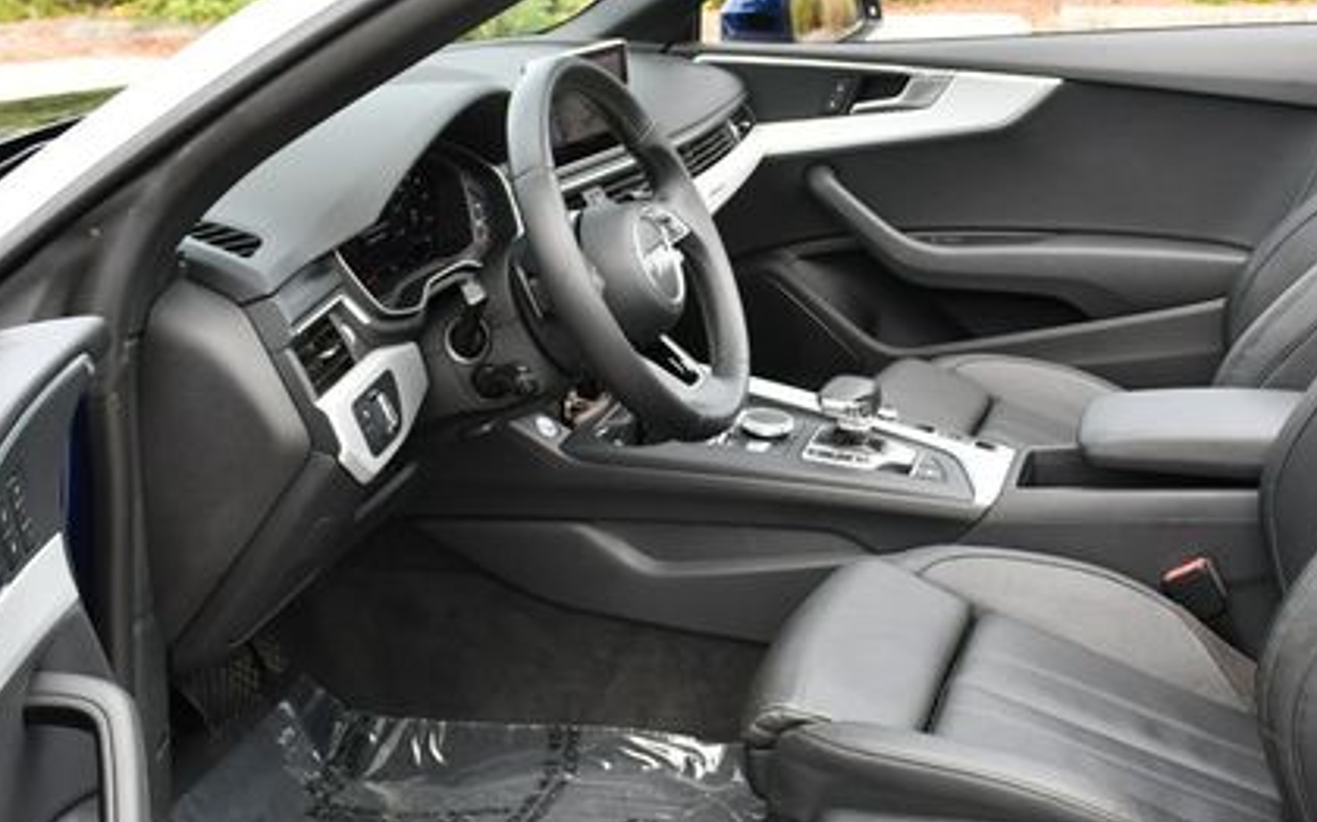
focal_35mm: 56
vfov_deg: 23.1
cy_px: 486
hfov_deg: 35.9
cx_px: 881
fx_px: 2009
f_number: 5.6
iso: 400
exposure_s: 1/250
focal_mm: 18
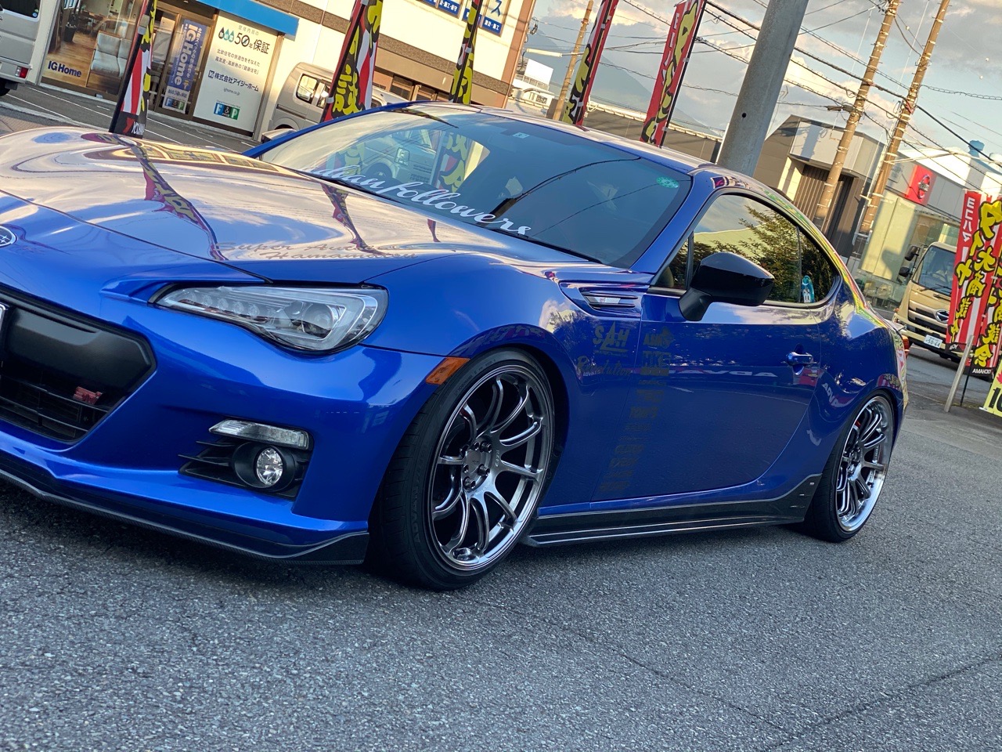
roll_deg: -16.4
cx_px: 501
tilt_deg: -8.3
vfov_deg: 28.0
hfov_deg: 36.8
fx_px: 1505
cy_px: 376
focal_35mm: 52
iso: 20
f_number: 2
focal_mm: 6
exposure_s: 1/133
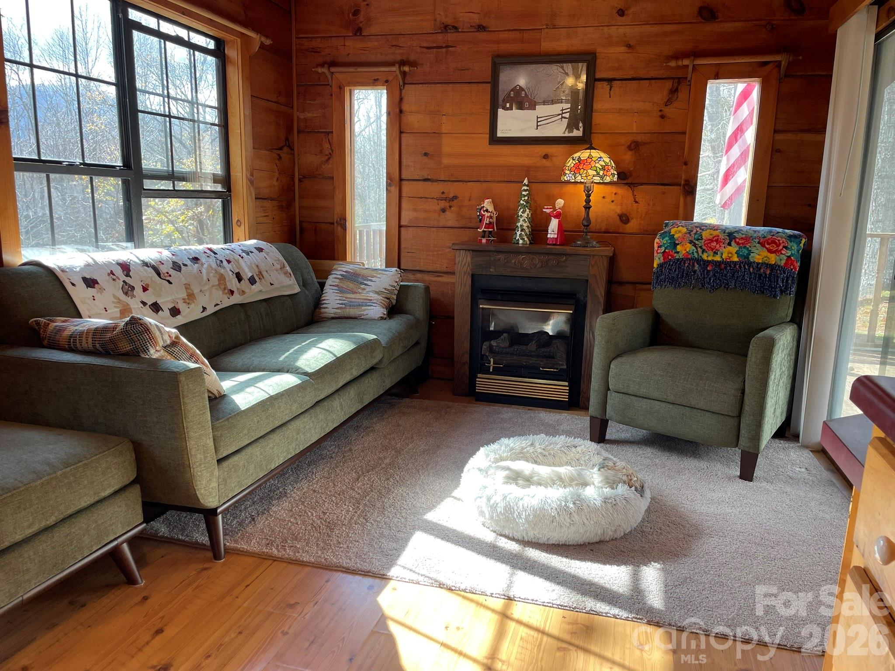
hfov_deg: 67.3
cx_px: 448
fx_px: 672
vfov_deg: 53.1
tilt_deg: -11.1
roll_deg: -0.8
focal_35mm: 26
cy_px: 336
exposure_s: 1/120
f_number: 1.6
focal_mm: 4.2
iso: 40
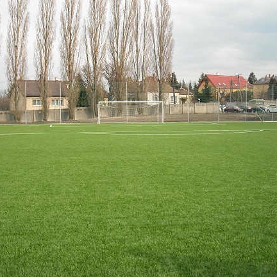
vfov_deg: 39.2
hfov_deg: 39.2
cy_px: 135
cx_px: 139
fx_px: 389
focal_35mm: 43
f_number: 2.8
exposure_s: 1/272
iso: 64
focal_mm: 5.7
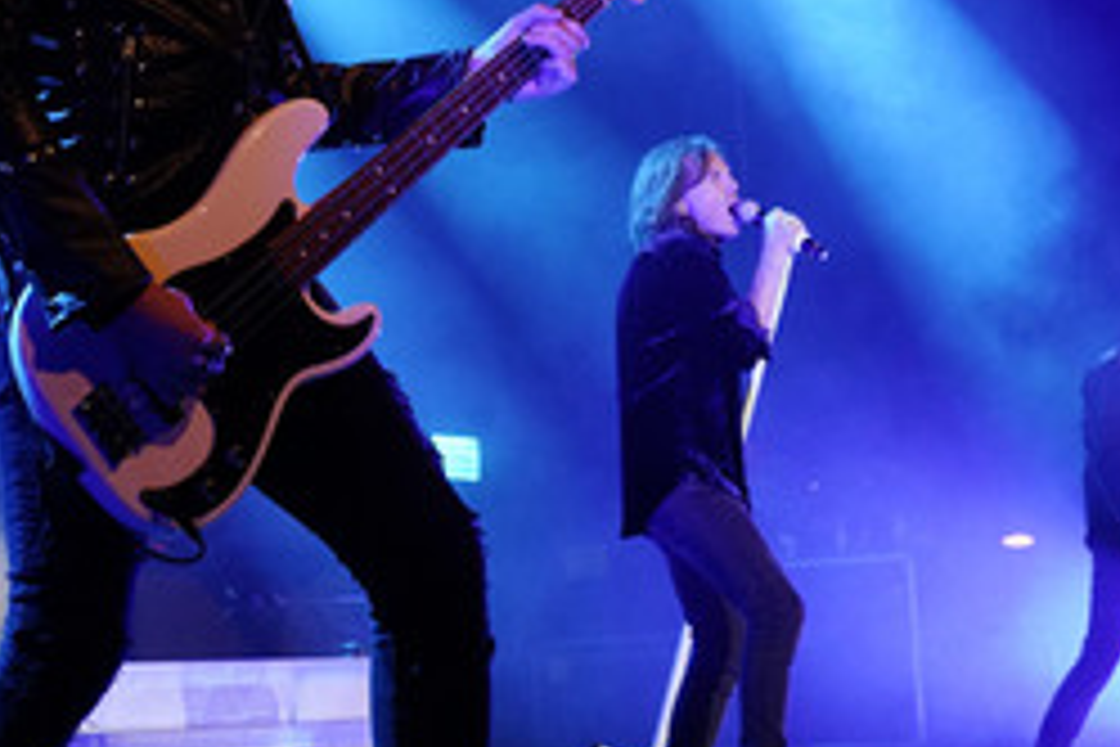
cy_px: 153
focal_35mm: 85
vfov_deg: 16.0
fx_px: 2644
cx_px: 538
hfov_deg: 23.9
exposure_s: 1/320
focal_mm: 47
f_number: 5.6
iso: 2500
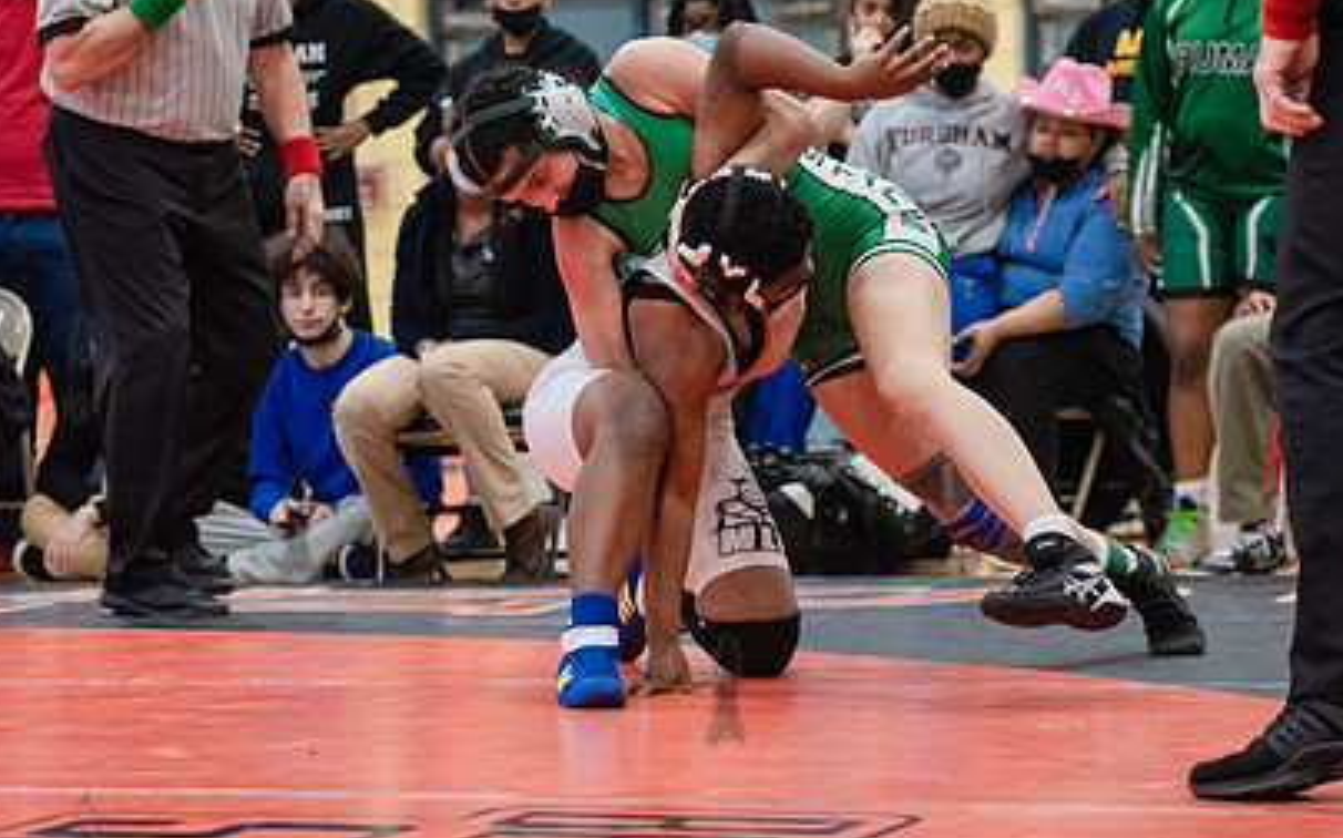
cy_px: 364
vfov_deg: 10.4
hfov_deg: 16.6
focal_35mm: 126
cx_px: 725
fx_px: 4609
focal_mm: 80
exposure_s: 1/400
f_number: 3.5
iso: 4000
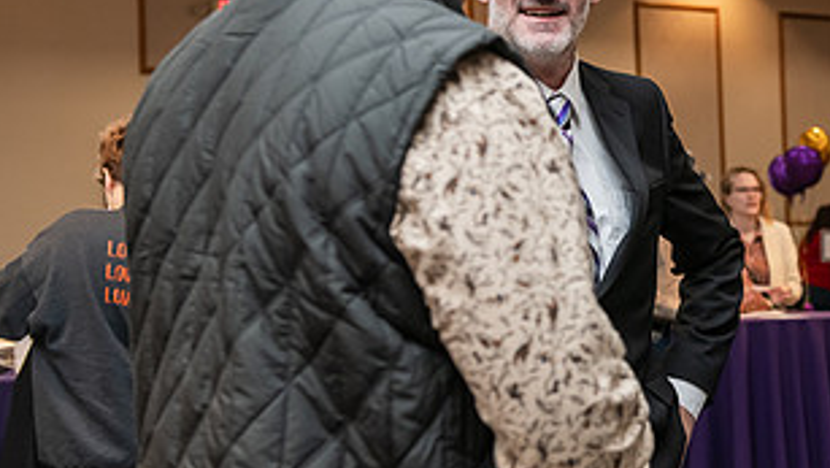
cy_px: 204
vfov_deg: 13.9
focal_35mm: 87
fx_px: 1916
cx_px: 762
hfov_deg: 23.7
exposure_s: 1/160
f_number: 3.5
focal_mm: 44
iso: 1600
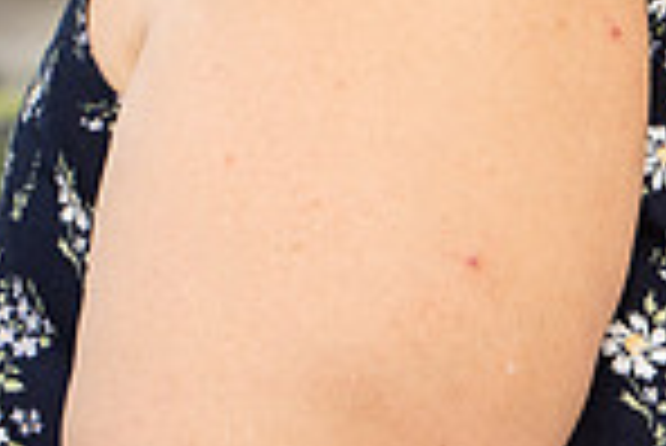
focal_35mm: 332
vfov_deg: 4.1
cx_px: 1062
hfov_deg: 6.1
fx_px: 6148
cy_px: -412
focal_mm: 85
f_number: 6.3
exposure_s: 1/200
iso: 500
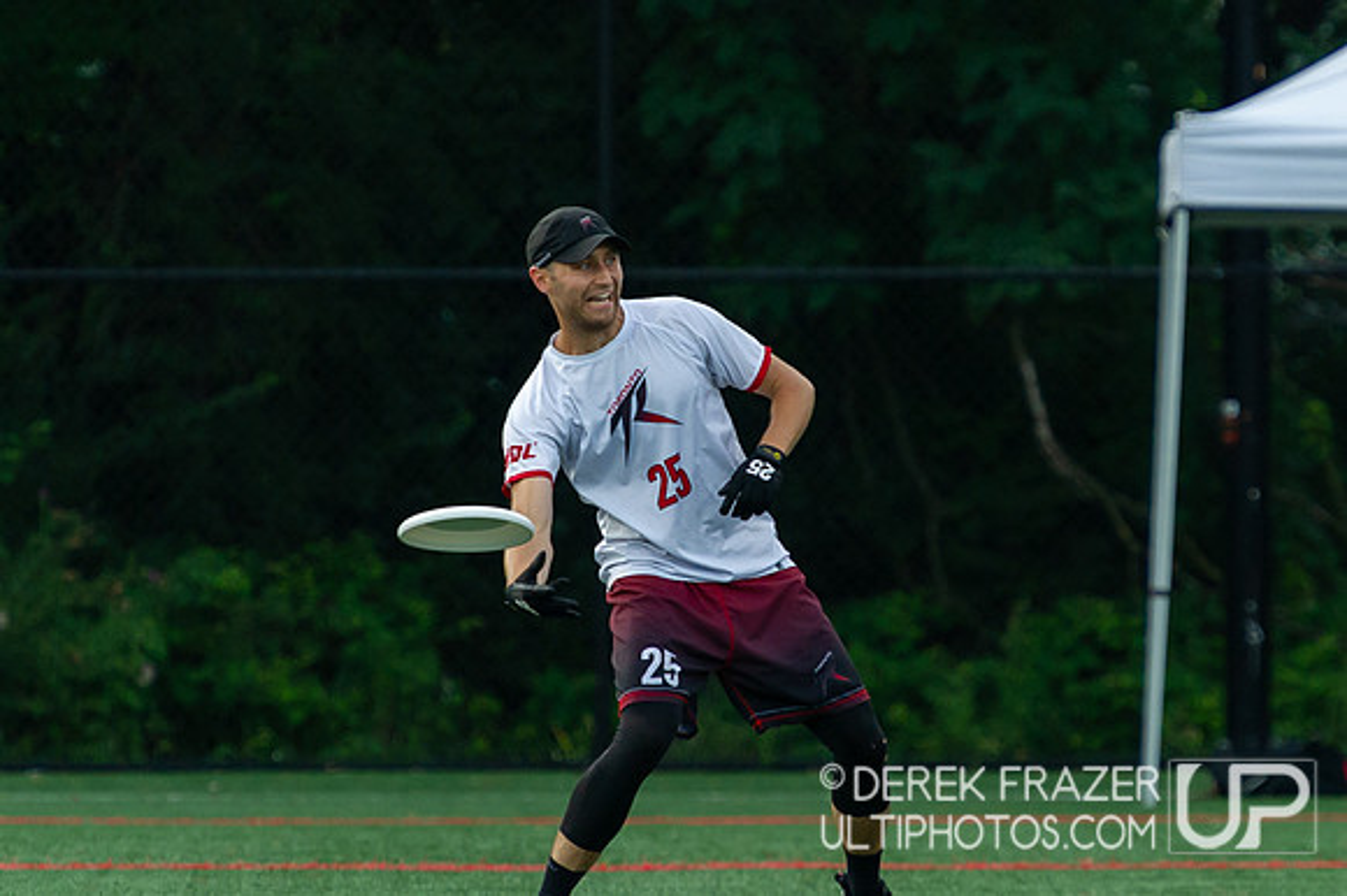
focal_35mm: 519
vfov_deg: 2.6
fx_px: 19393
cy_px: 361
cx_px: 705
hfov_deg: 4.0
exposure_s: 1/1600
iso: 1100
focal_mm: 260
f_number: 4
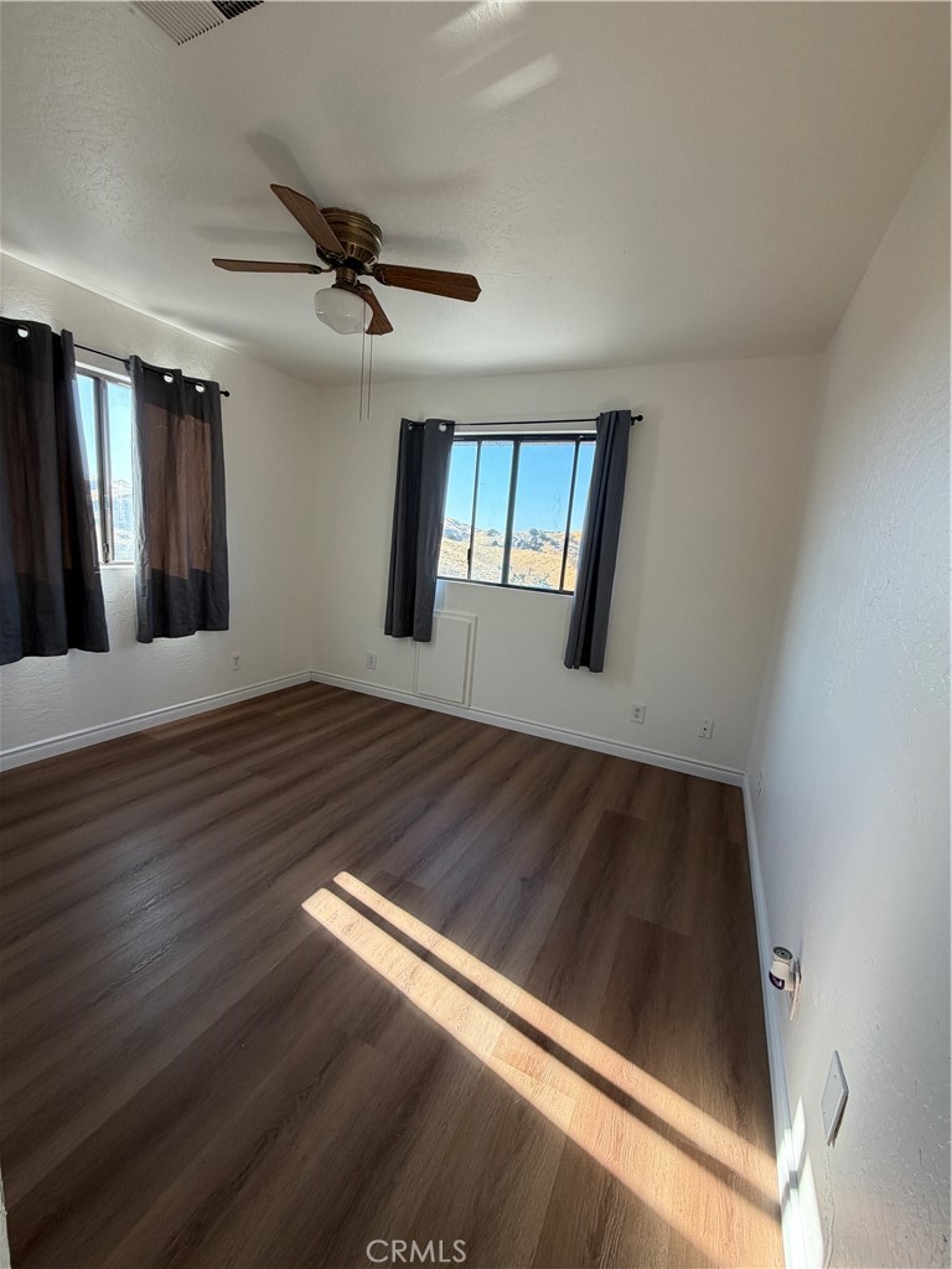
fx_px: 513
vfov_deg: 102.1
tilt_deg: -10.4
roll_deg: -4.9
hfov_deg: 85.7
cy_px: 634
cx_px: 476
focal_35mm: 14
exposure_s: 1/121
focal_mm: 2.22
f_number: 2.2
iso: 80
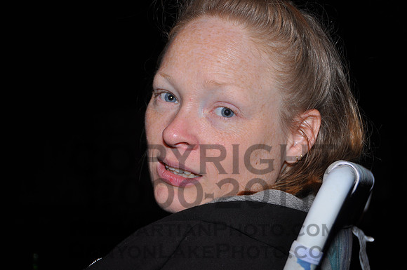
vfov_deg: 16.5
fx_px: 931
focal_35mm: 82
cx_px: 204
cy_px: 135
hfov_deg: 24.6
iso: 200
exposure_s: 1/60
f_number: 5.6
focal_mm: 55
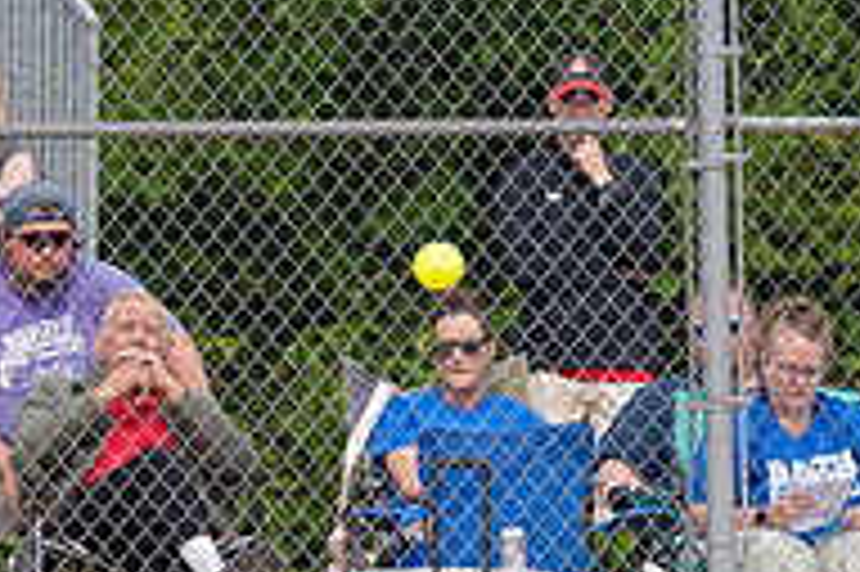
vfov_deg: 1.5
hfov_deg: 2.3
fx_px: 21720
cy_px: 356
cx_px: -365
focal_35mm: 910
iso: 320
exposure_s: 1/1600
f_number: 5.6
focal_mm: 200
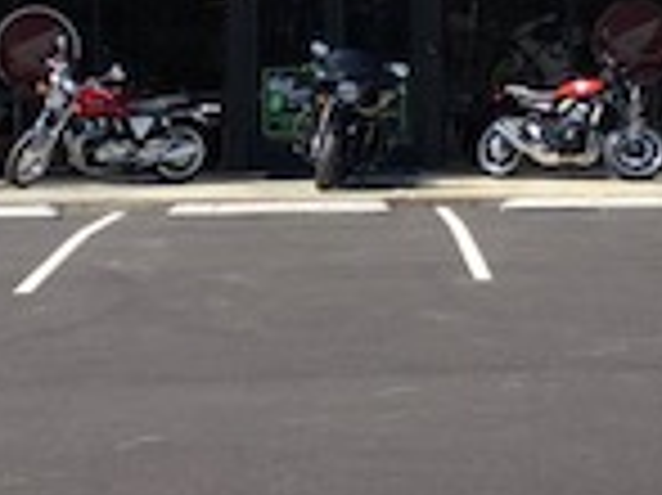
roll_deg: +0.8
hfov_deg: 16.2
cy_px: 63
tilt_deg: +1.7
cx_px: 329
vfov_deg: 12.1
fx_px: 2331
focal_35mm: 122
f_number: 1.8
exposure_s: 1/1372
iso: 20
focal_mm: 4
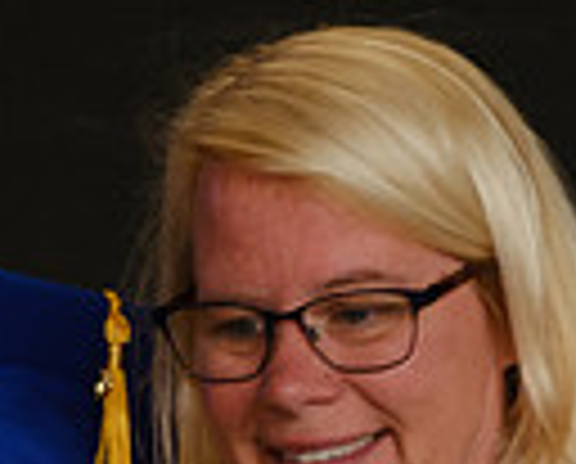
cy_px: 983
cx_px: -46
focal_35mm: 415
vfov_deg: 3.7
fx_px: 7091
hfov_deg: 4.6
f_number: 4
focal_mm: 44.1
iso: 800
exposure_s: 1/125
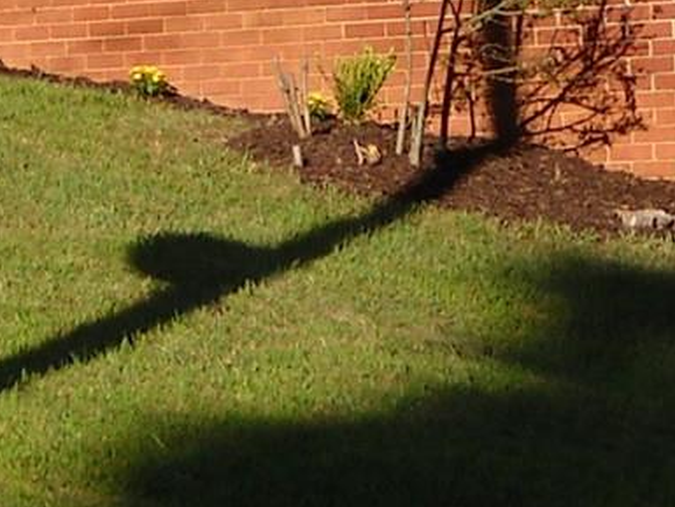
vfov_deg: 6.7
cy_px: -235
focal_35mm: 218
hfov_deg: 9.1
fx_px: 4252
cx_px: 410
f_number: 5.5
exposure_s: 1/284
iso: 64
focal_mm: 6.72
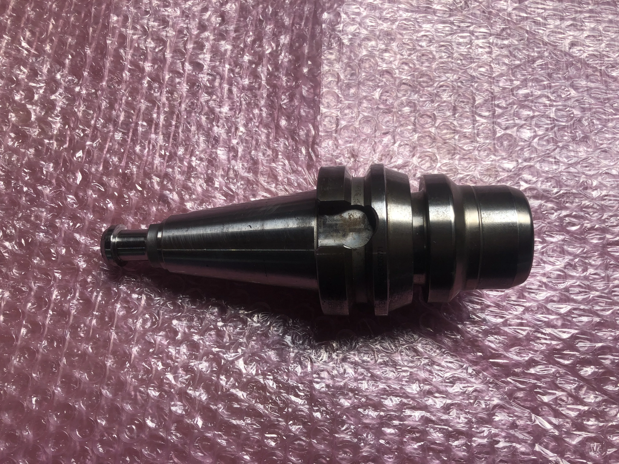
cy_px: 232
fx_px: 501
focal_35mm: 28
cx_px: 310
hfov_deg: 63.4
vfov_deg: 49.7
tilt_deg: -75.6
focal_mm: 3.99
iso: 20
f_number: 1.8
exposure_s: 1/578
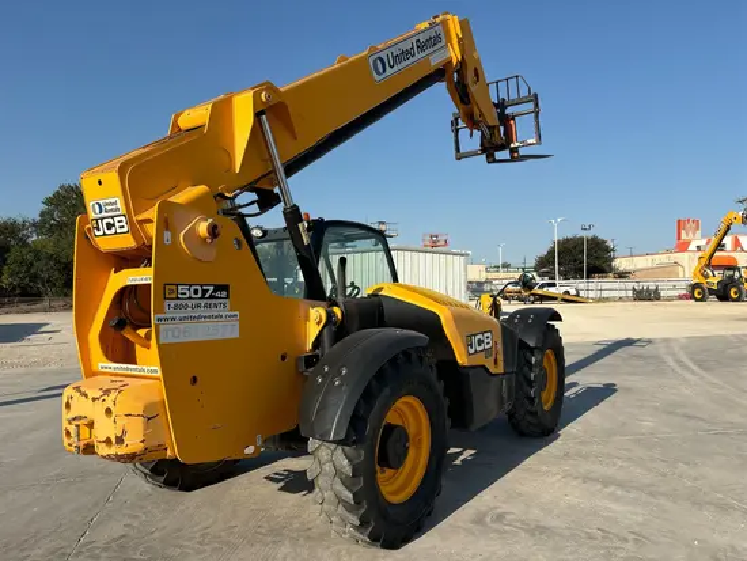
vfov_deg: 53.1
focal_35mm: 26
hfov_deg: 67.3
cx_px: 374
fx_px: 561
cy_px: 280
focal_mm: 5.96
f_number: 1.6
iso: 50
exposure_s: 1/3788
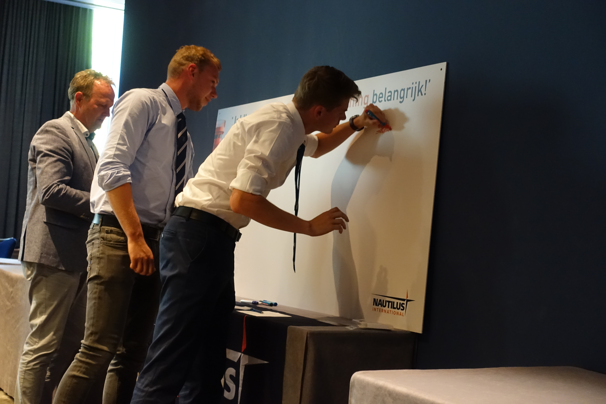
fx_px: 892
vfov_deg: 25.5
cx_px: 303
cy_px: 202
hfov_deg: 37.5
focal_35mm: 53
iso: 1600
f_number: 2.8
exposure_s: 1/60
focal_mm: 19.48
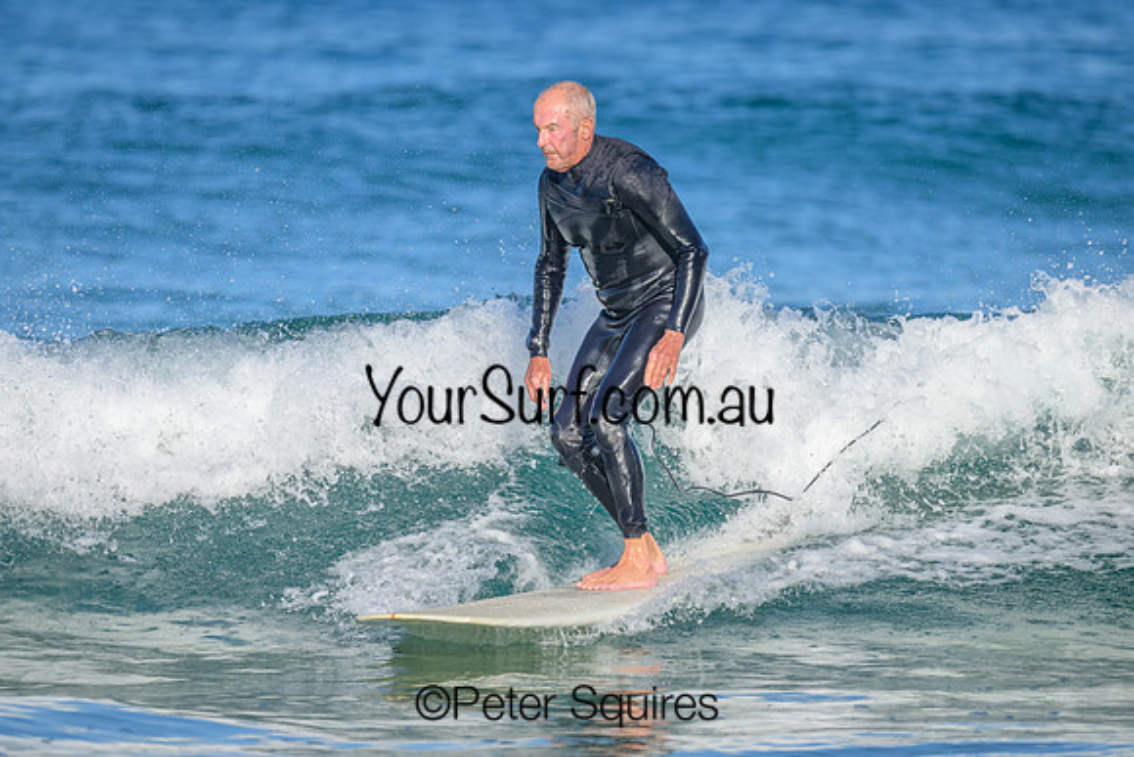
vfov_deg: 1.7
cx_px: 584
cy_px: 390
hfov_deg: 2.5
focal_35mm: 824
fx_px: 25961
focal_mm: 800
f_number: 6.3
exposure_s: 1/2000
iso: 280
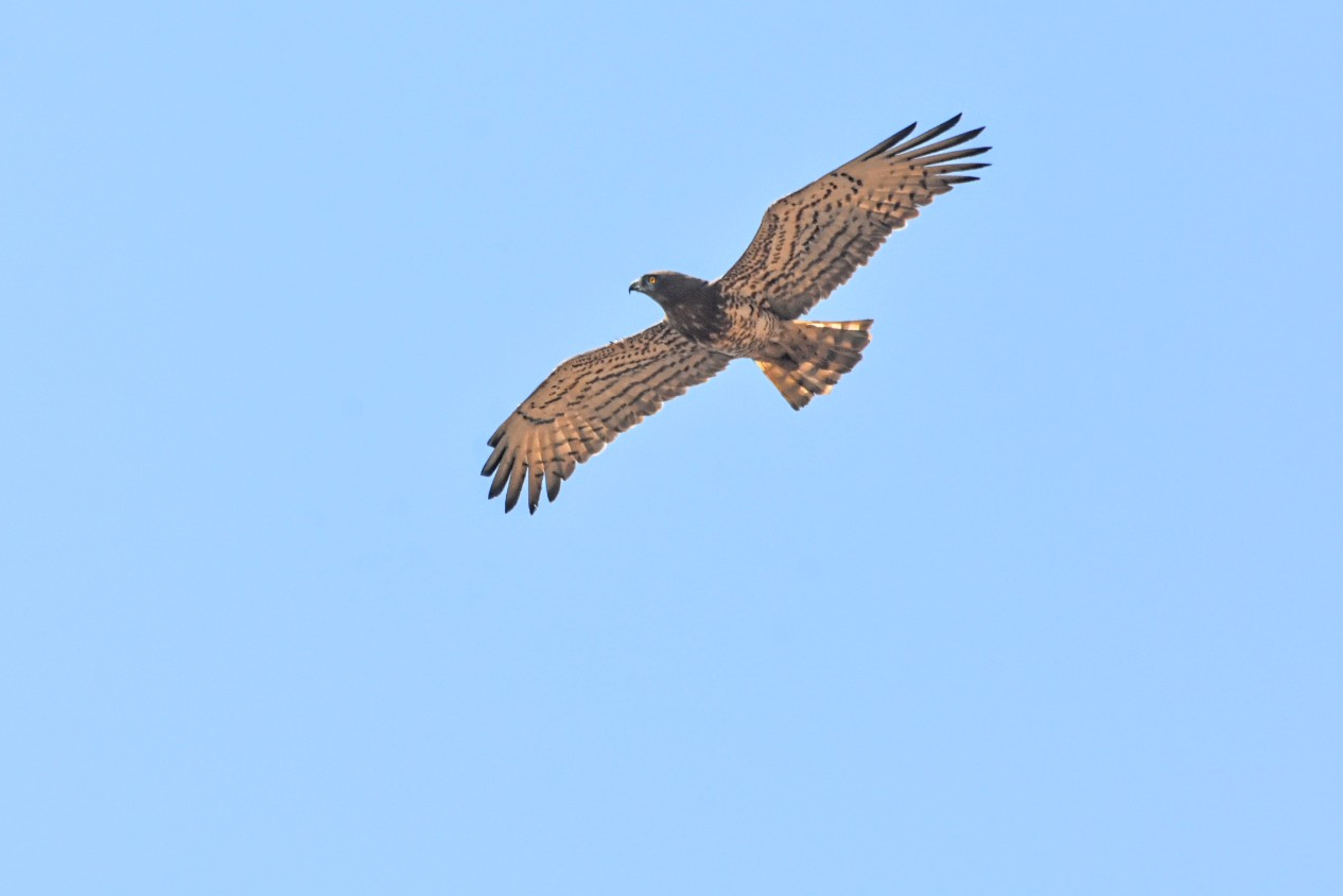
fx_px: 21486
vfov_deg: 2.4
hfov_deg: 3.6
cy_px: 337
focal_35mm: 576
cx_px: 561
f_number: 10
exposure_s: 1/1600
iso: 1250
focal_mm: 300
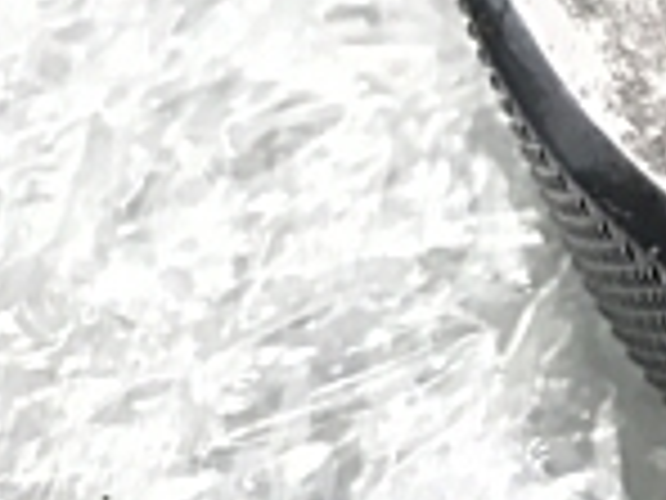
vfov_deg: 11.9
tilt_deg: -49.3
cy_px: -162
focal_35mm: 121
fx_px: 2328
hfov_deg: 13.8
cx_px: 1336
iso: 40
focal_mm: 3.99
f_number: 1.8
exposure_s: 1/30
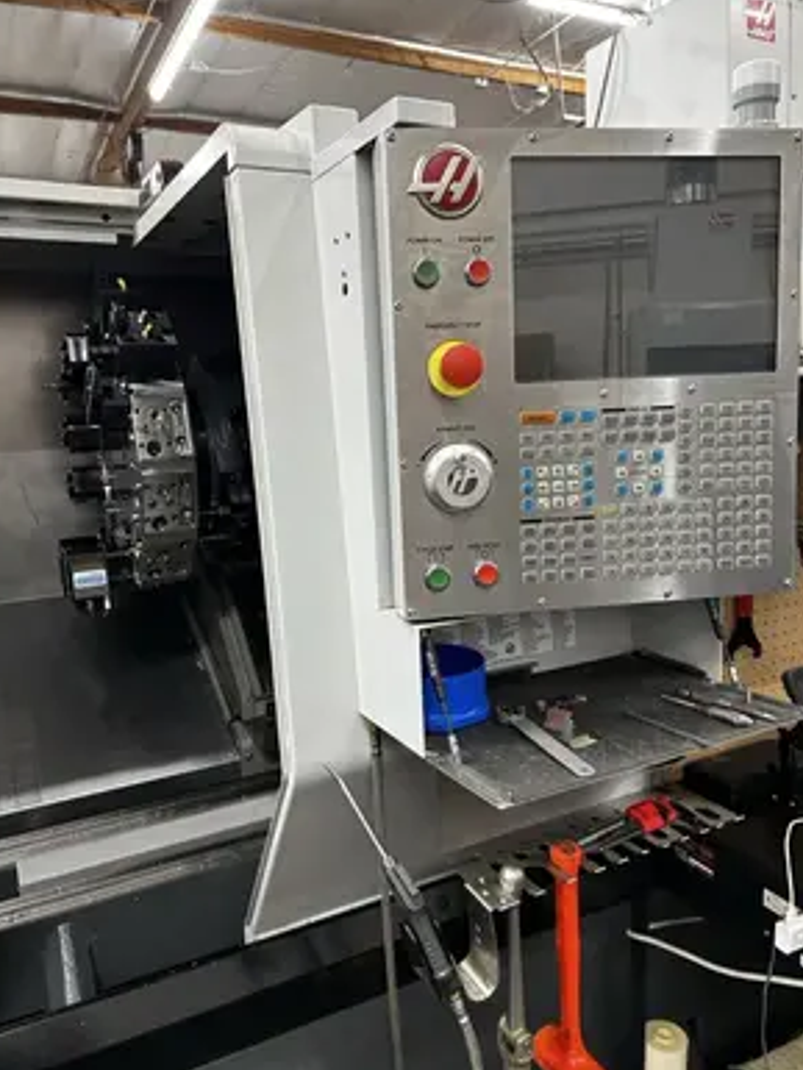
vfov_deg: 65.3
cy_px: 539
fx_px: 835
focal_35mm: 27
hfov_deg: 51.4
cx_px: 392
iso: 160
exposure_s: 1/60
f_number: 1.5
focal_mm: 5.7
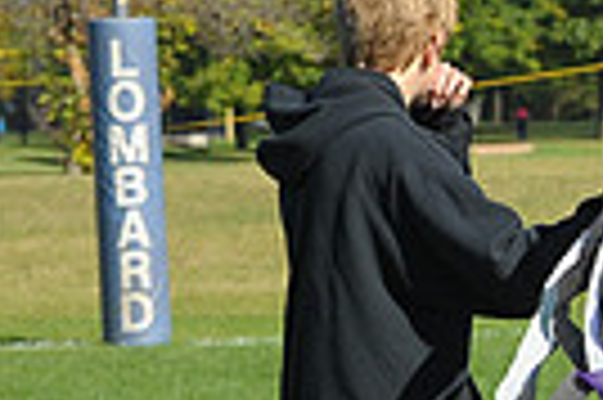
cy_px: 422
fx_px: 5939
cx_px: 1256
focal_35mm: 355
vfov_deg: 3.9
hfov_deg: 5.7
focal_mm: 82
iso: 360
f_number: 6.3
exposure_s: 1/1000
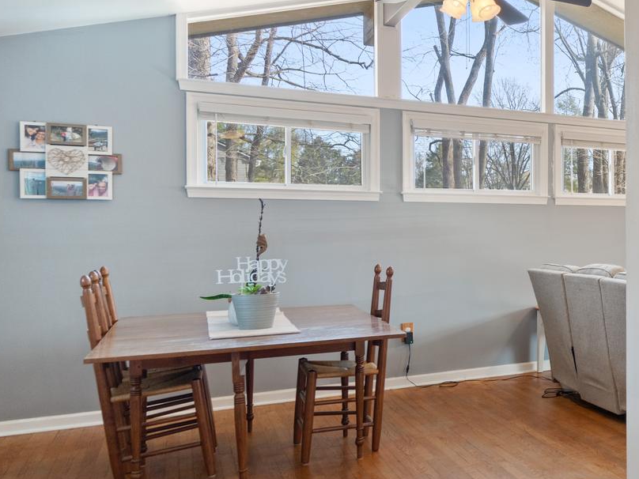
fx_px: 720
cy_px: 217
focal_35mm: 39
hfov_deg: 35.9
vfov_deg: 36.8
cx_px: 788
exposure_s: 1/25
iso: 320
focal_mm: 16
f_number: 4
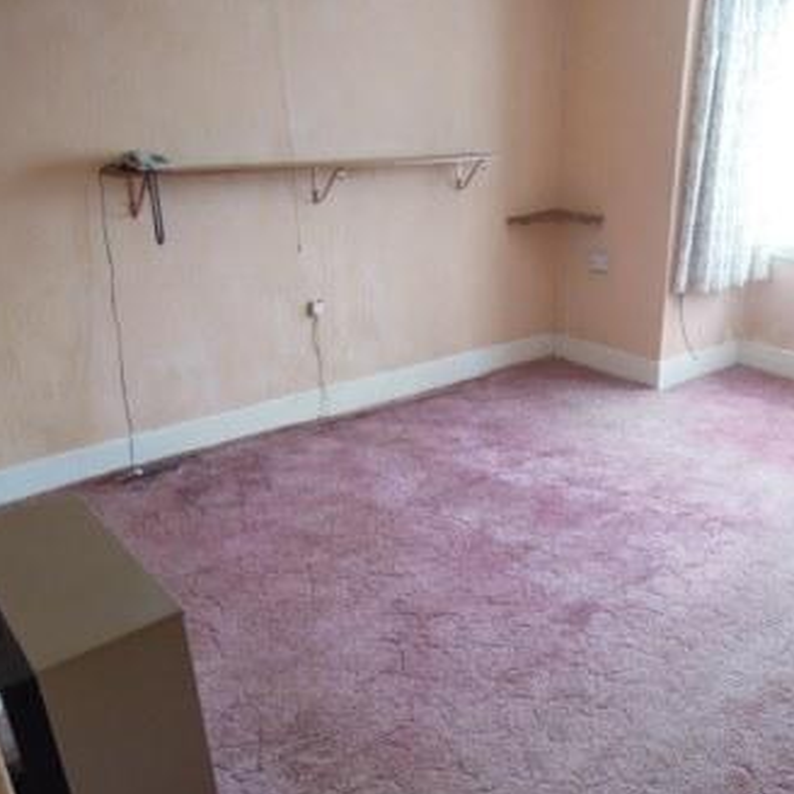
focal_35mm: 29
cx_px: 491
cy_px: 399
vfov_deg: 55.6
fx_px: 753
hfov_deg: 55.0
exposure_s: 1/30
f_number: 2.8
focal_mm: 4.3
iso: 360
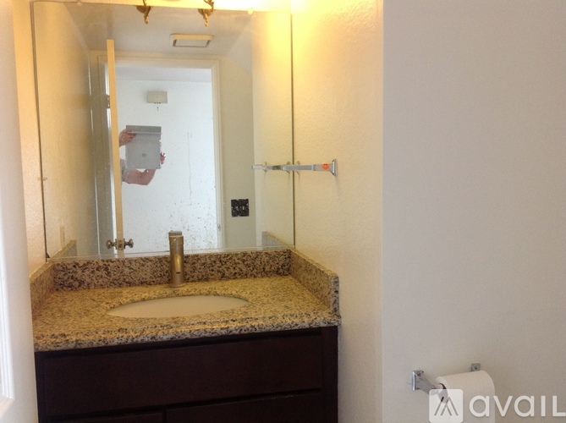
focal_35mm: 35
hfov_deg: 52.7
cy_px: 212
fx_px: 572
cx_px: 283
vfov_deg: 40.6
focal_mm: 4.28
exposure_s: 1/15
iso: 125
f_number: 2.4
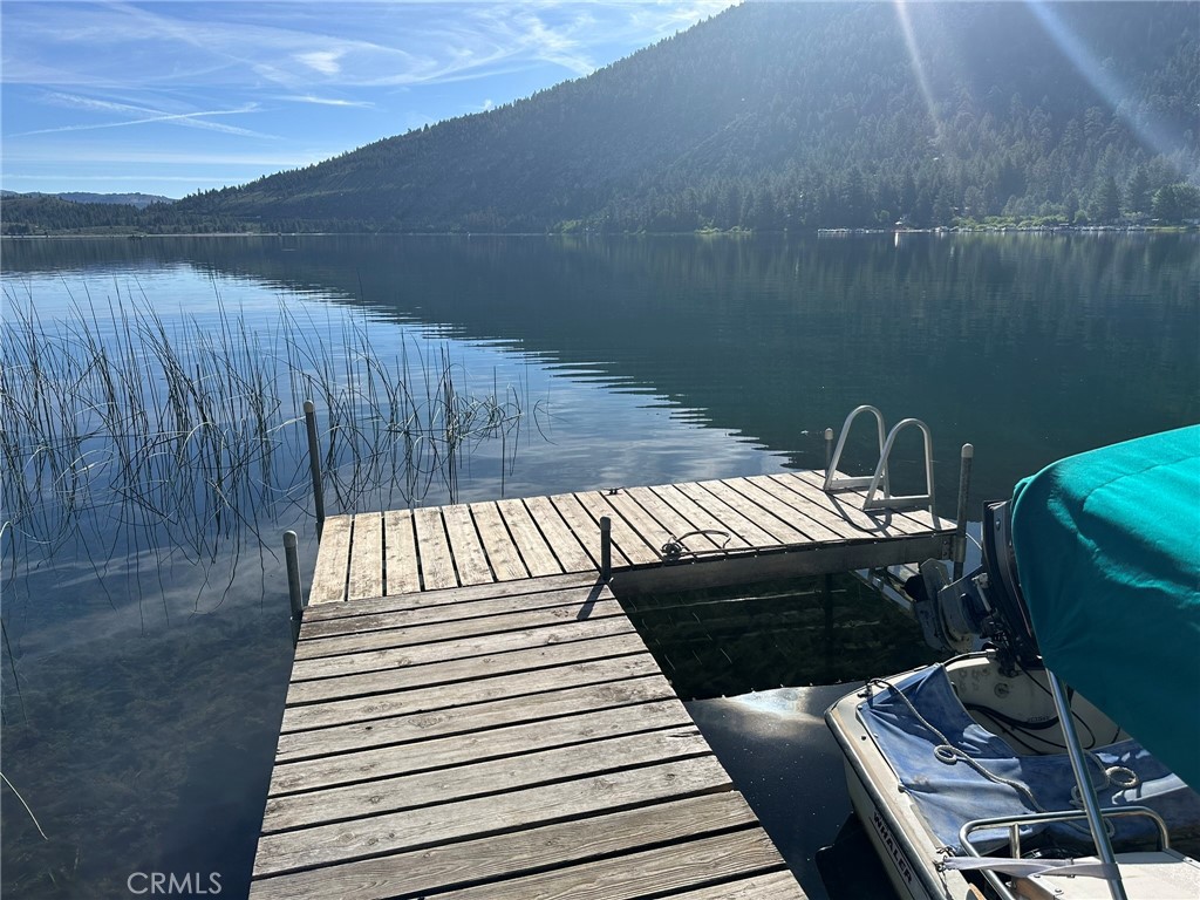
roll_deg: +0.2
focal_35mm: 24
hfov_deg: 71.6
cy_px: 450
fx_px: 832
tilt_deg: -14.2
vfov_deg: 56.8
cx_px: 600
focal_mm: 6.86
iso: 80
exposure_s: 1/5848
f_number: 1.78
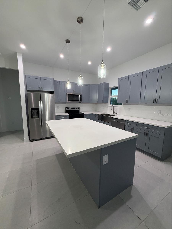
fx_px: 93
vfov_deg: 102.1
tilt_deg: -7.7
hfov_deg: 85.7
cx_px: 86
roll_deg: -0.6
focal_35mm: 14
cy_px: 114
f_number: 2.2
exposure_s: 1/60
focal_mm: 2.22
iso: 200
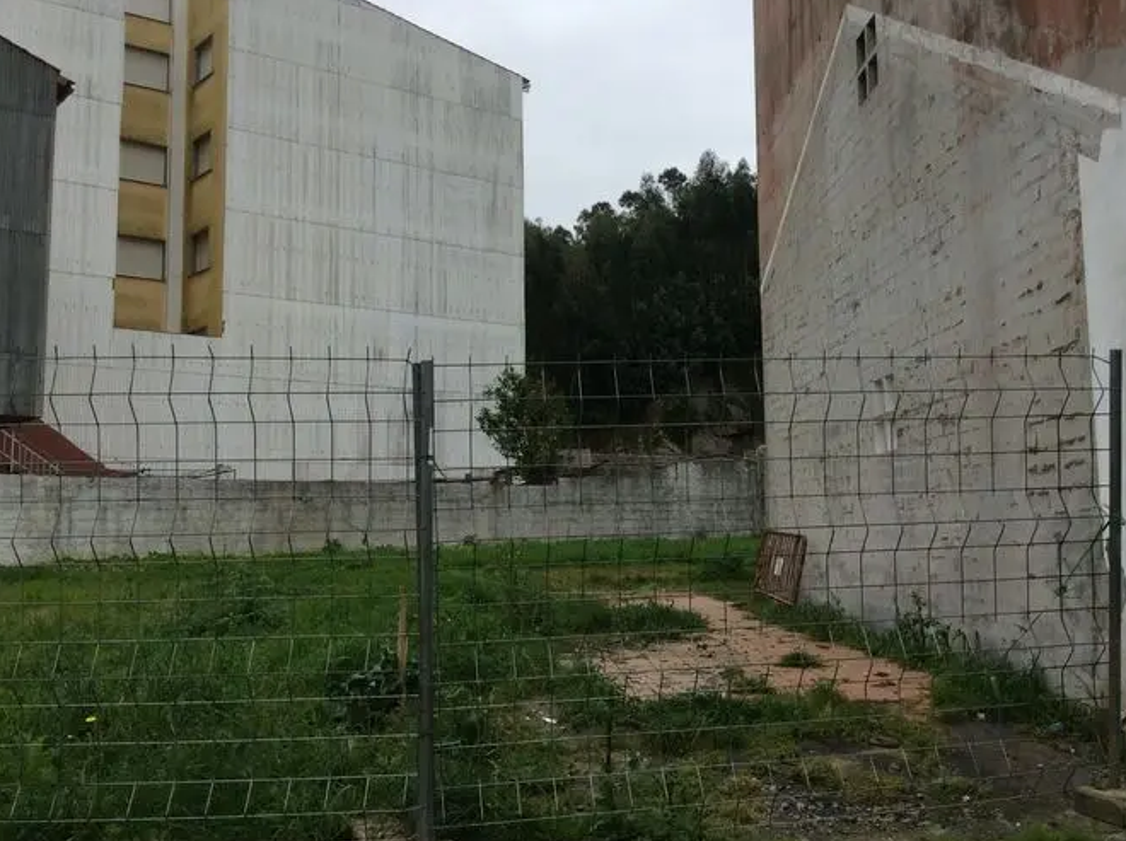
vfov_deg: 35.8
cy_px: 385
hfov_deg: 46.8
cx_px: 583
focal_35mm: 40
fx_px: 1299
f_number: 2.4
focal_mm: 3.3
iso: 32
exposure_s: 1/643
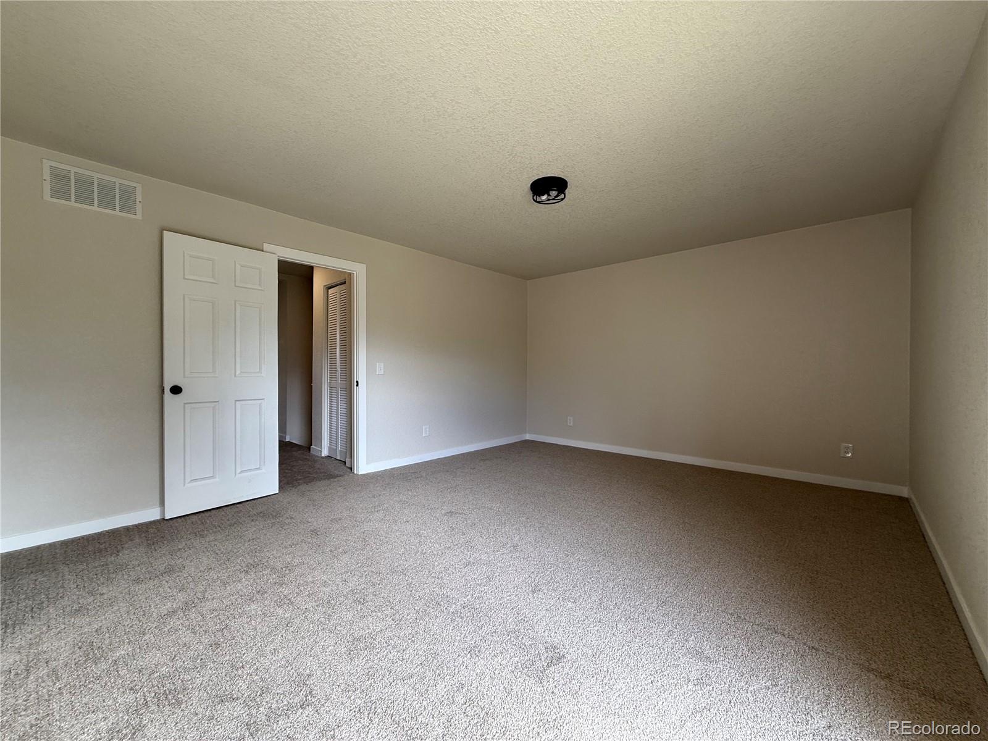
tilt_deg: +1.0
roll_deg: +0.4
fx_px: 400
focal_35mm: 14
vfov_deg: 85.7
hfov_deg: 102.1
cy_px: 370
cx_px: 494
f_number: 2.2
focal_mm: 2.22
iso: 80
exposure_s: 1/120
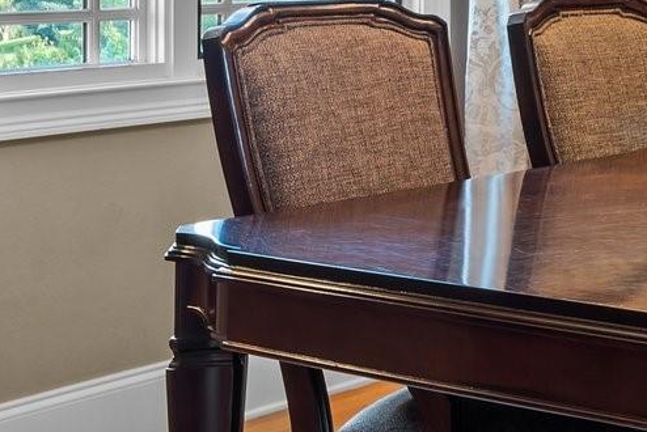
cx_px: 847
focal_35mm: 87
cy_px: -35
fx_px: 1564
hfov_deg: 21.1
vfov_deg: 15.3
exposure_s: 3.2
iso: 100
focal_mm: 14
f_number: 10
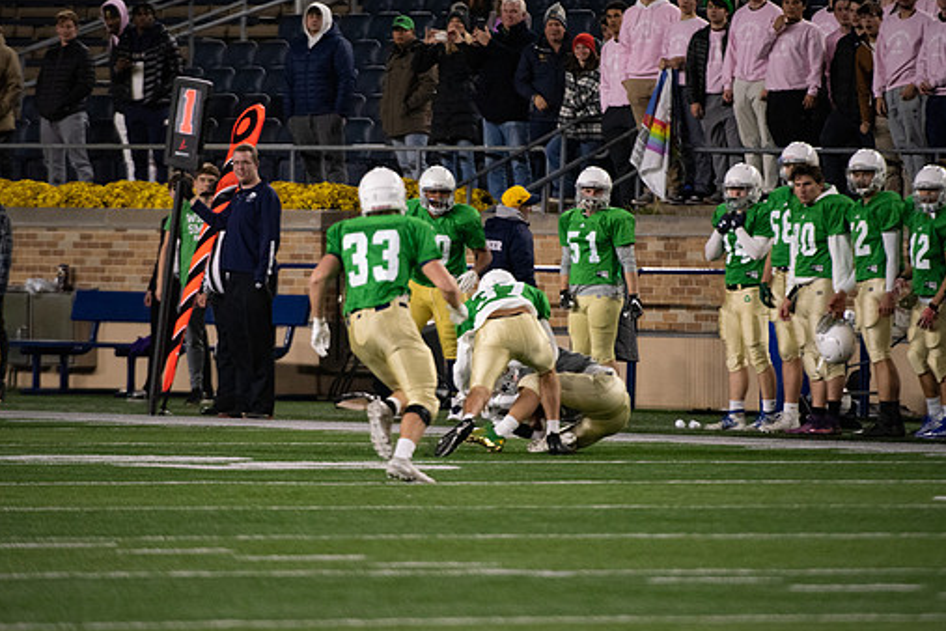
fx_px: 12034
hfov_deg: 4.5
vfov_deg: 3.0
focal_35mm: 458
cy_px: 296
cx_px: 461
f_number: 4
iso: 4000
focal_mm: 400
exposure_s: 1/500
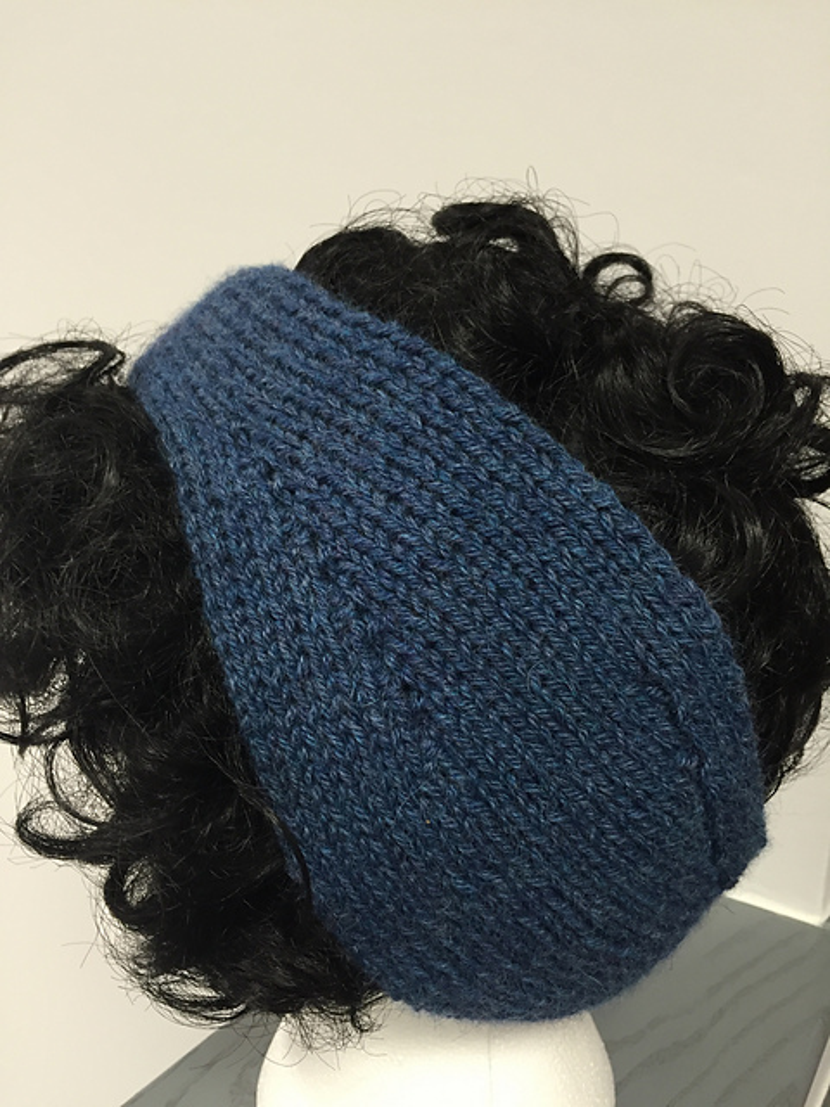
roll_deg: -1.9
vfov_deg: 61.7
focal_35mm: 29
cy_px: 554
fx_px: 927
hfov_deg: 48.2
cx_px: 415
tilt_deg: -12.4
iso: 100
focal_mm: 4.15
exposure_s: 1/30
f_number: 2.2
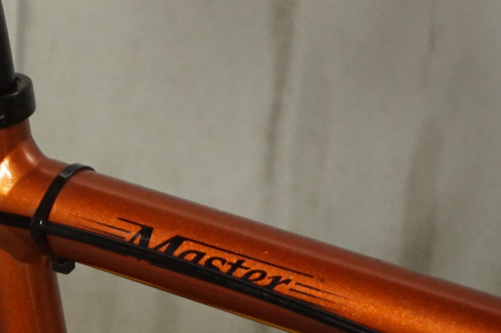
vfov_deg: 7.2
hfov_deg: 10.7
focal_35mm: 189
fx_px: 2633
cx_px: -78
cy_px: -9
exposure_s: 1/30
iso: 2500
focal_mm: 47
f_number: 5.6
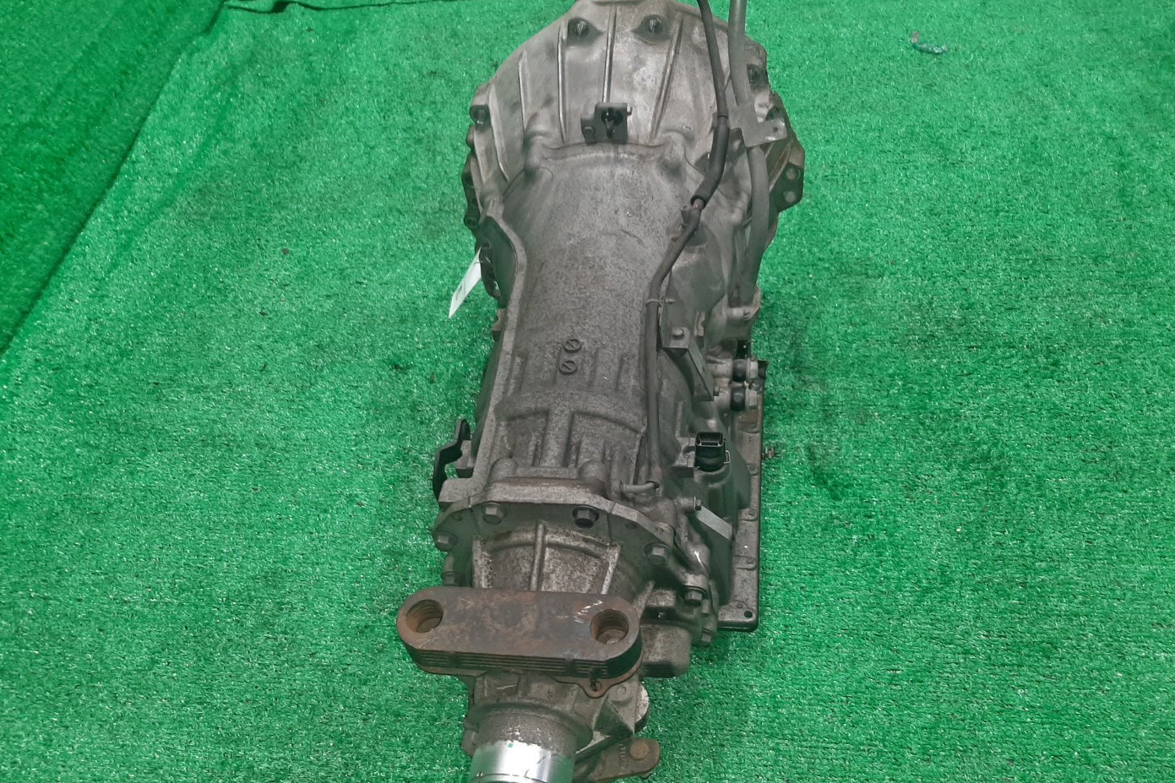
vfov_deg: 46.3
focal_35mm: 28
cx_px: 589
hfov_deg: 65.5
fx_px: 914
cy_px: 447
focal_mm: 3.93
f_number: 1.7
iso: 105
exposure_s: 1/50
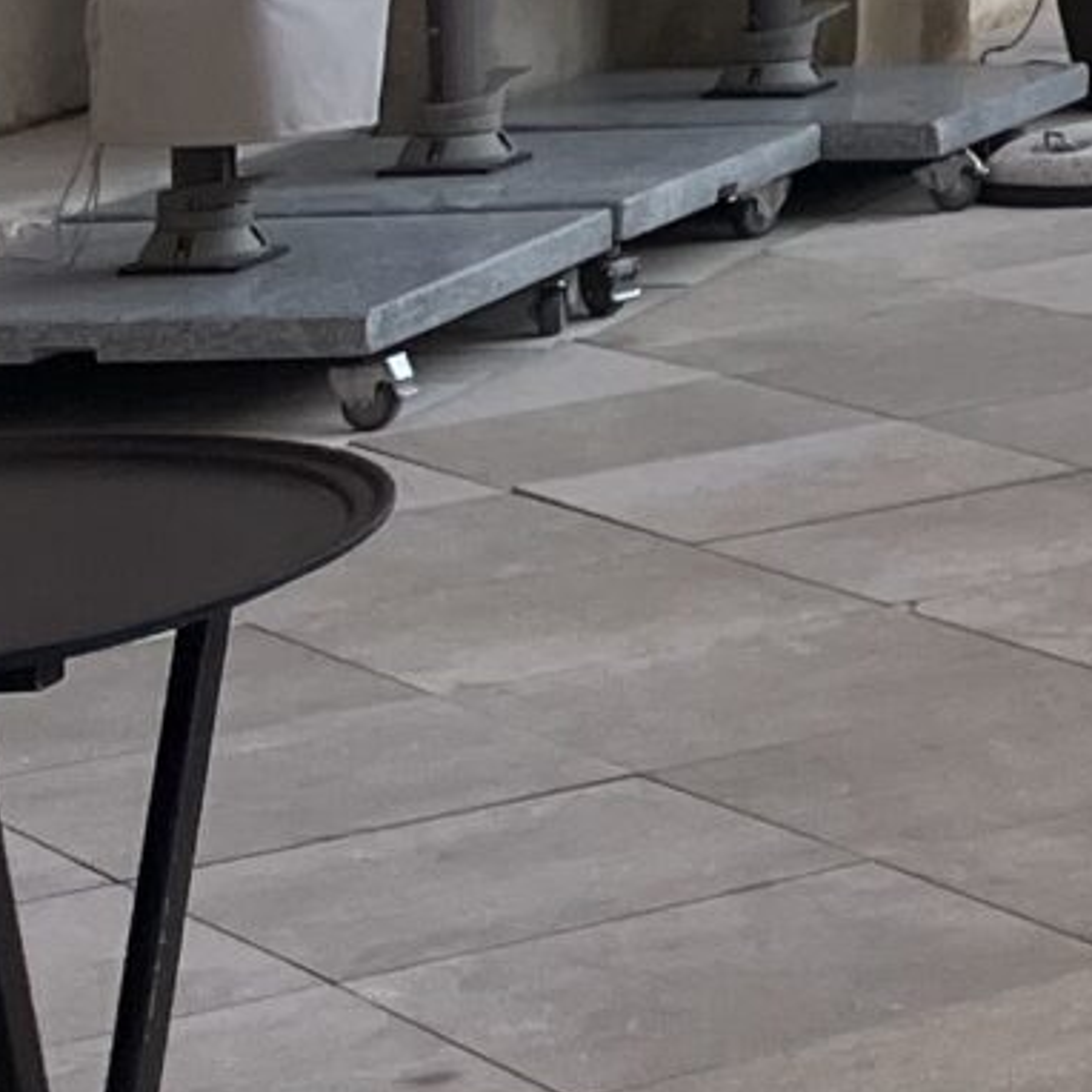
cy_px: -1206
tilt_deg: +4.0
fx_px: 5496
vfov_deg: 10.3
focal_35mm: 154
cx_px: 3482
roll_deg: +0.2
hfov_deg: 8.9
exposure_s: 1/2309
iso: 50
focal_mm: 5.1
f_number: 1.6
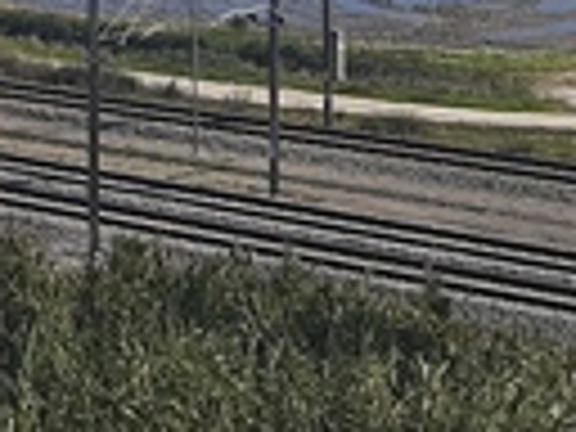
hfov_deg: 10.7
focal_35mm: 169
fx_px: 2812
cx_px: -567
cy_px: -428
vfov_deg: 8.4
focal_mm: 3.93
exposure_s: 1/2959
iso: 40
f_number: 1.7
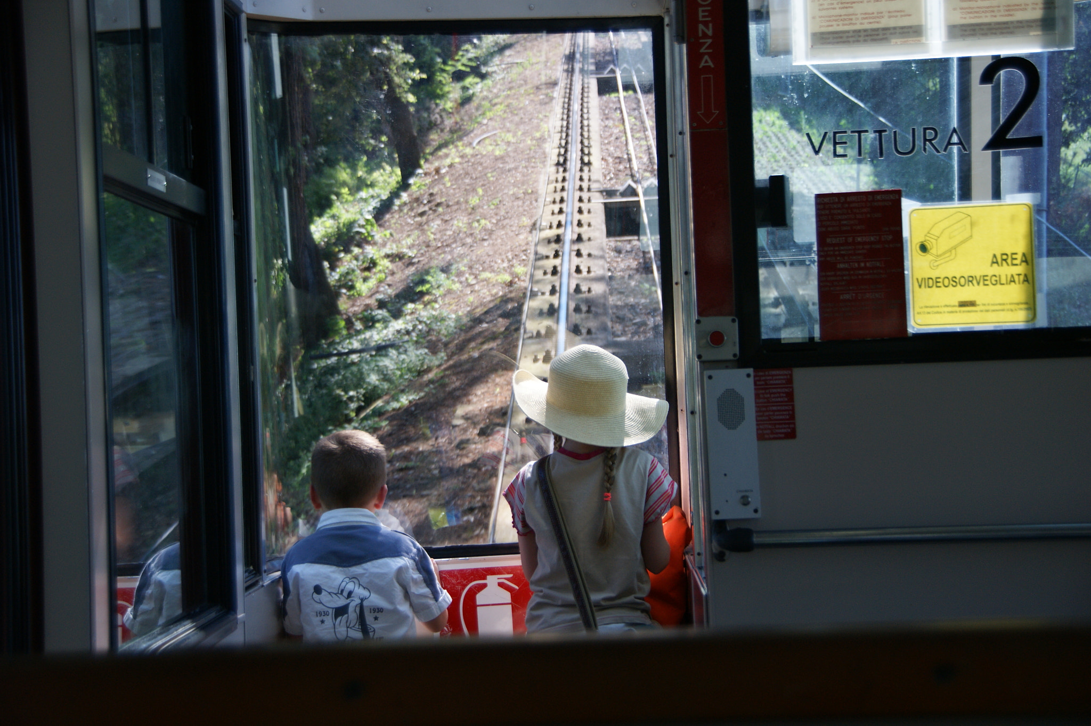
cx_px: 546
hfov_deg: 29.9
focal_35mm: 68
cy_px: 363
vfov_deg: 20.1
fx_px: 2044
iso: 160
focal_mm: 45
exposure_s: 1/80
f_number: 4.5
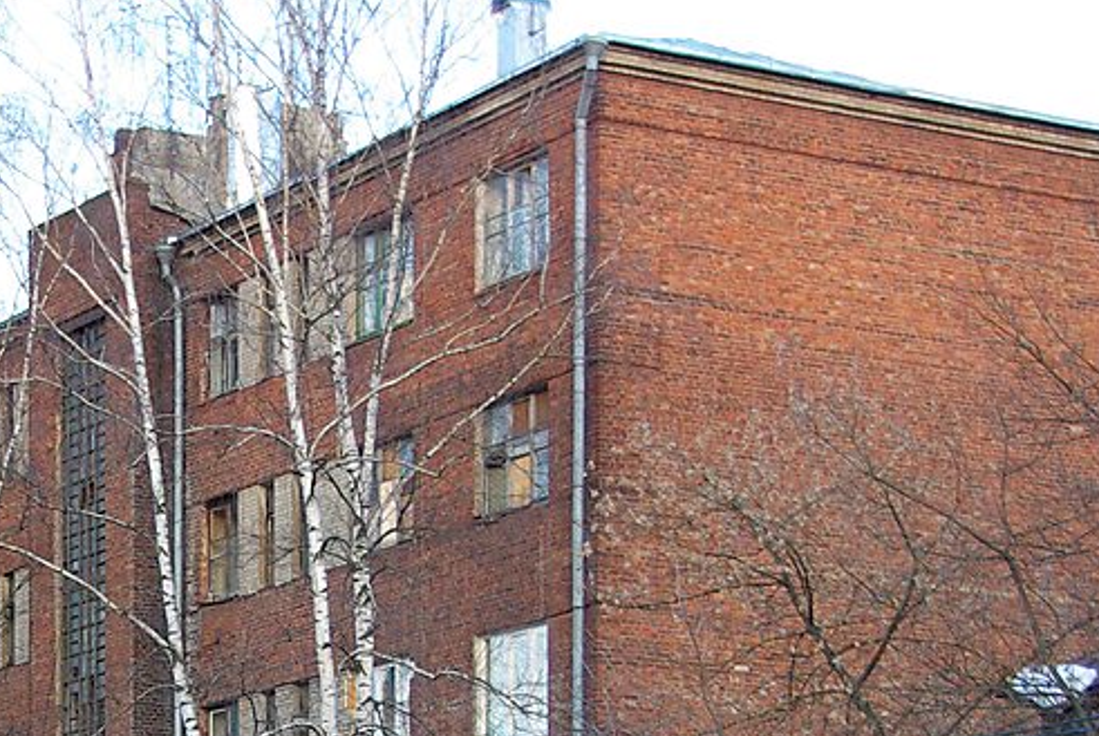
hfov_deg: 17.8
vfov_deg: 12.0
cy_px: 661
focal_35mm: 114
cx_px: 212
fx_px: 3485
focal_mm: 32.5
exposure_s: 1/50
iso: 800
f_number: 4
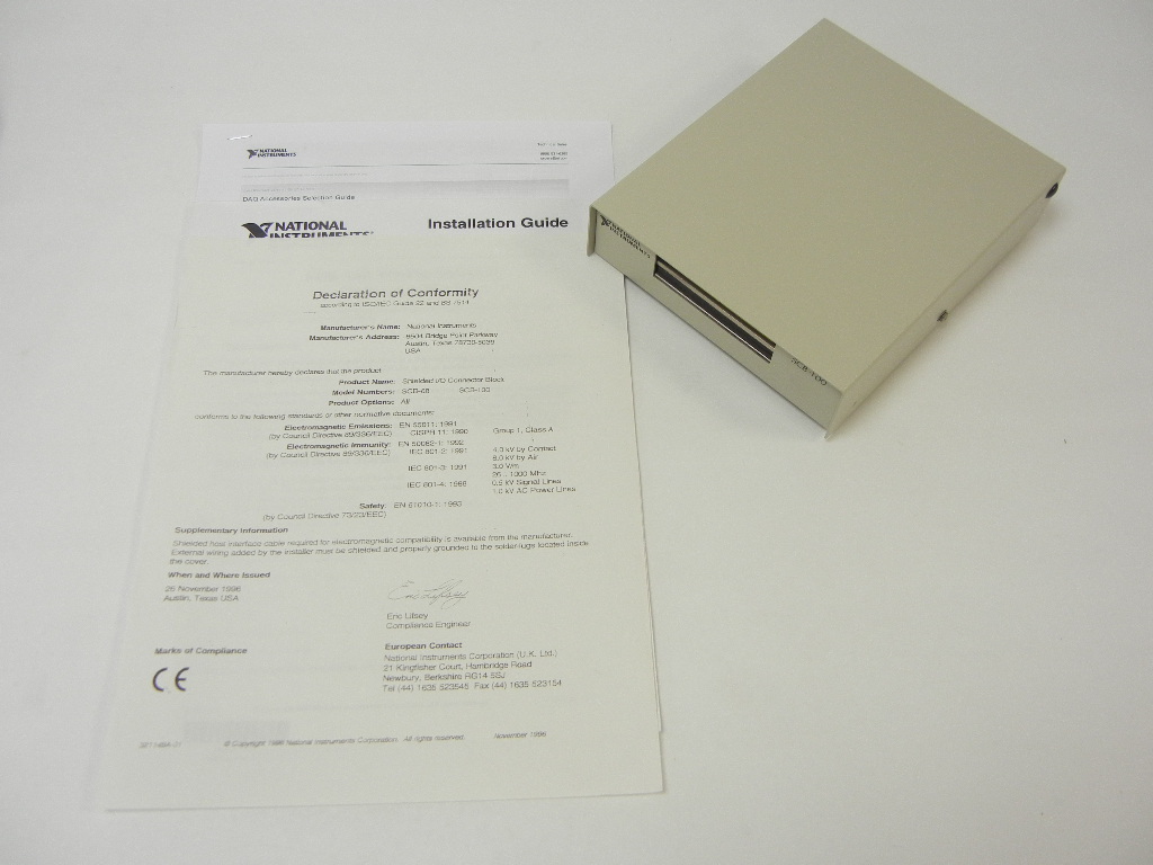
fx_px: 1132
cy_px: 432
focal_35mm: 34
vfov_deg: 41.8
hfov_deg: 54.0
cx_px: 576
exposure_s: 1/43
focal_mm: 6.2
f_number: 3.6
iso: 160
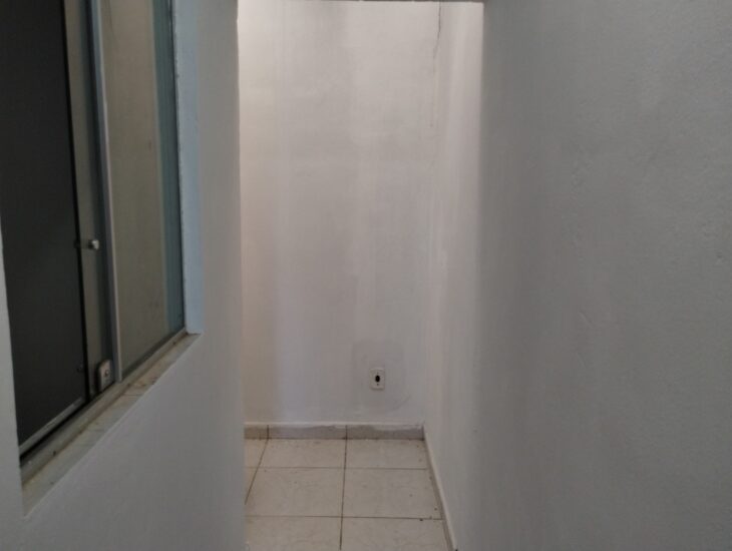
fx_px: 593
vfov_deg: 49.9
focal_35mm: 28
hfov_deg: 63.4
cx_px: 366
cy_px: 276
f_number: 1.8
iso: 491
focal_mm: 4.27
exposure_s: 1/60
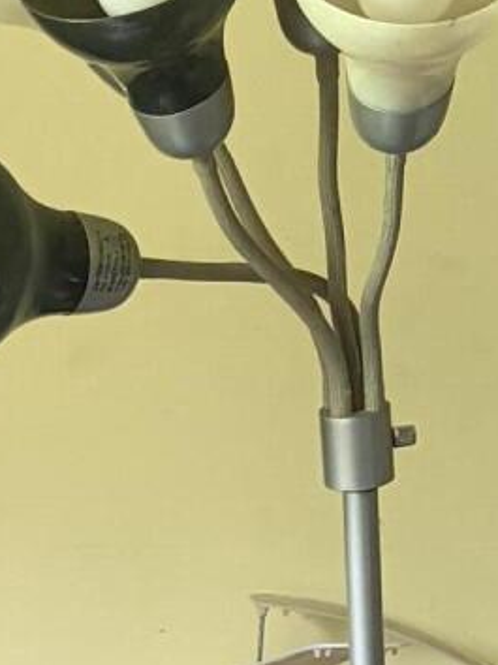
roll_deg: +5.1
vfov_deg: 12.6
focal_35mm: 147
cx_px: 6
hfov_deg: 10.0
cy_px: 1052
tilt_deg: -16.0
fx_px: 2823
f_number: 1.6
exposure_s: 1/40
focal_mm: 5.96
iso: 500
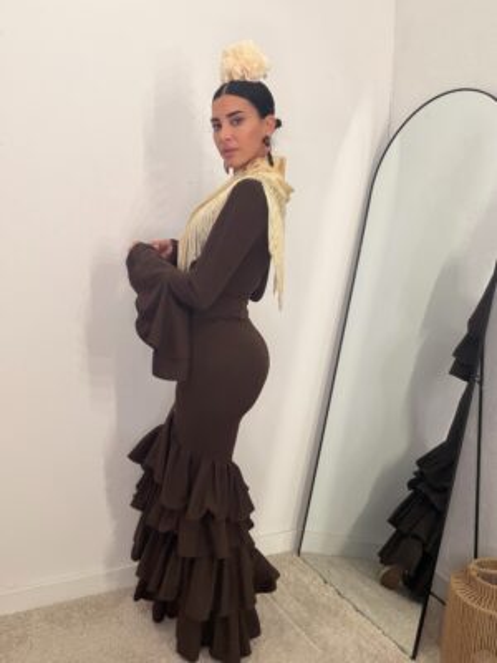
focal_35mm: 30
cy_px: 332
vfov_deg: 60.0
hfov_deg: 46.8
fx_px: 574
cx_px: 248
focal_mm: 2.71
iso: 80
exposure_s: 1/121
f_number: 1.9
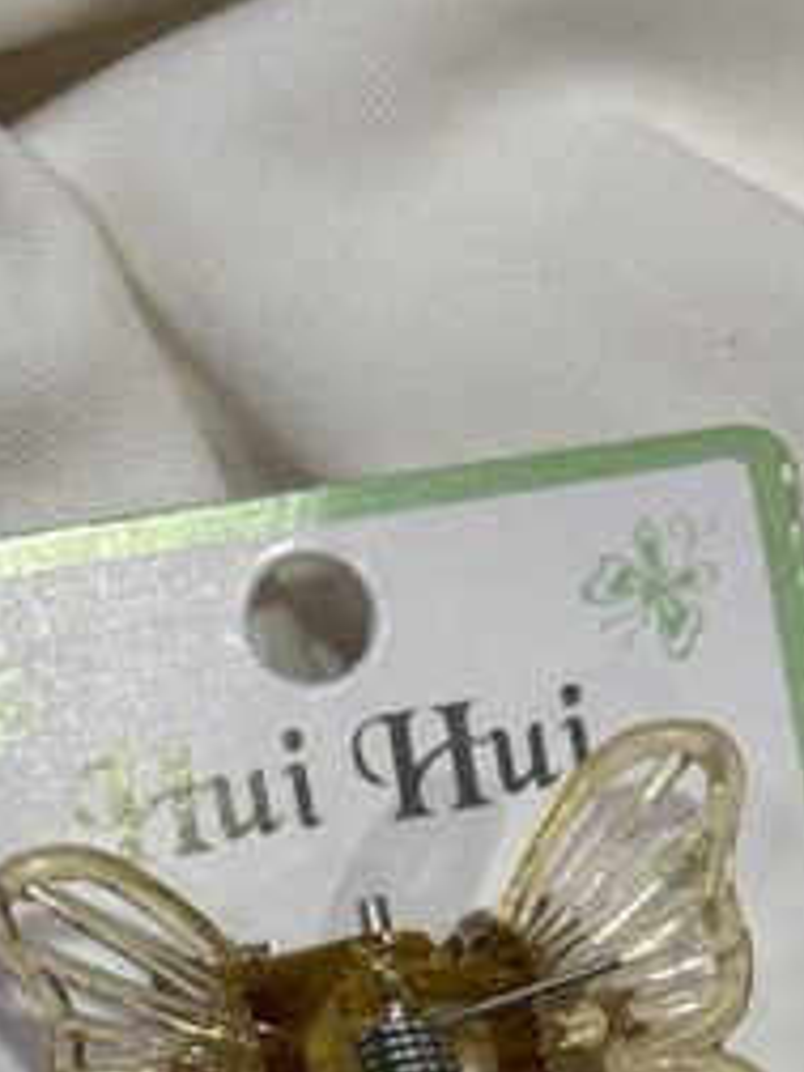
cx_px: 481
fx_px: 5110
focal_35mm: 165
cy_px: 1519
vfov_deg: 11.6
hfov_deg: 9.0
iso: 100
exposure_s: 1/50
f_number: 1.6
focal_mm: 5.96
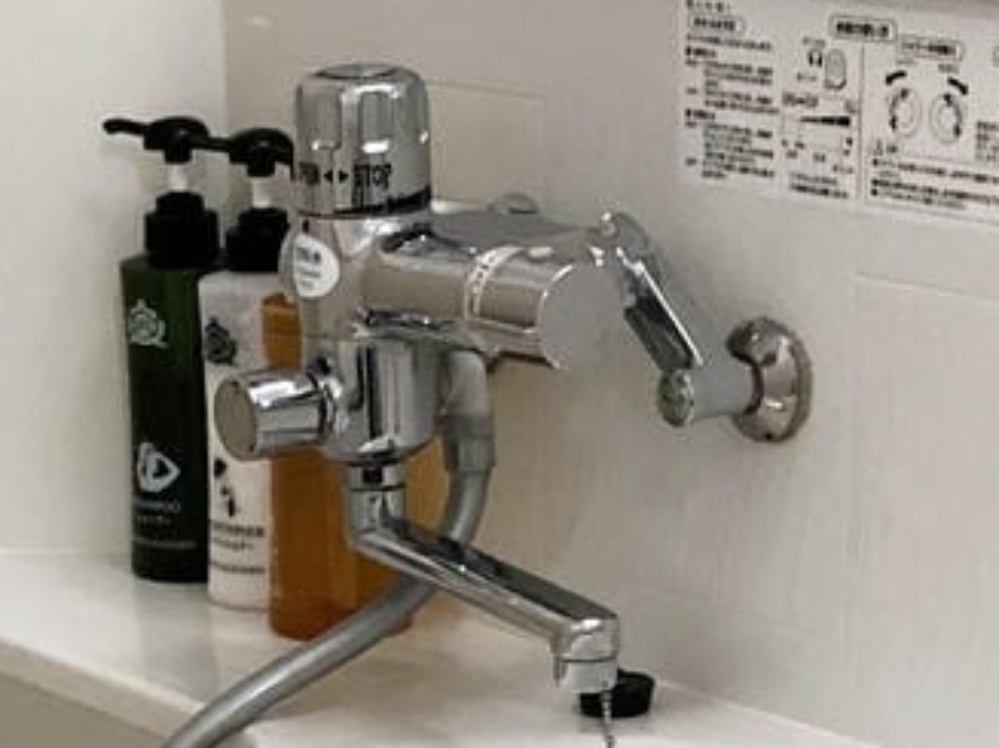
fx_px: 3952
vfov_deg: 10.6
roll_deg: +2.1
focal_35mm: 137
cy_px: 1004
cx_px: 156
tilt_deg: -21.3
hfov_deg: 14.3
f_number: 1.8
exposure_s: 1/17
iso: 64
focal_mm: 3.99
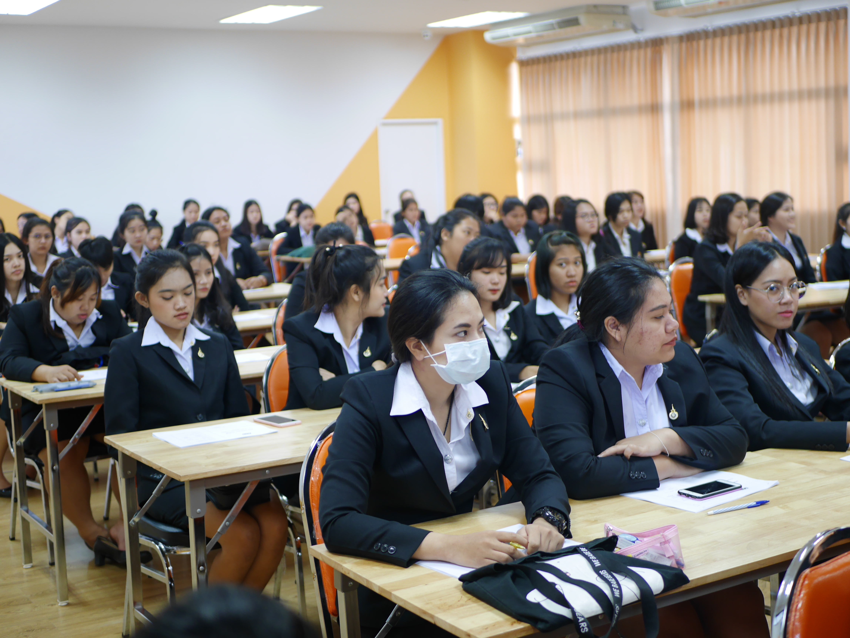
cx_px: 425
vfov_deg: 29.1
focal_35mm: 50
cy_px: 319
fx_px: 1228
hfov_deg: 38.2
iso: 250
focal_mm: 25
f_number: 1.7
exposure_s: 1/60
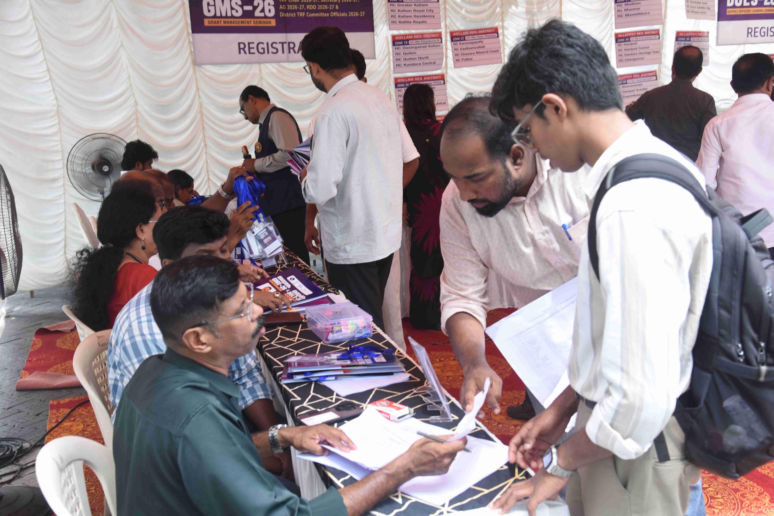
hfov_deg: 50.7
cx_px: 387
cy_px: 258
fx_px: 817
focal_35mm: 38
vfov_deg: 35.1
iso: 320
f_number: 6.3
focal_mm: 38
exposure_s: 1/125
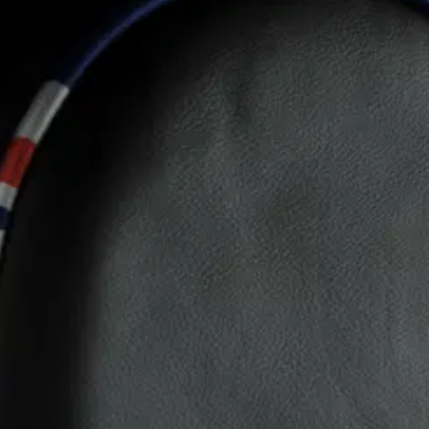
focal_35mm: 425
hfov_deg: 4.1
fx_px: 5959
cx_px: 805
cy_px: 551
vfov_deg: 4.1
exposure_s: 1
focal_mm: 102
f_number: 10
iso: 200
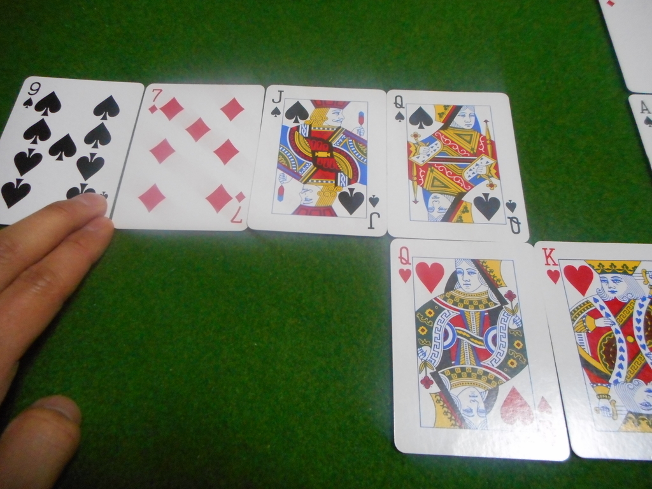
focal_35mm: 25
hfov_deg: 69.4
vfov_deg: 54.9
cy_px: 244
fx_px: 471
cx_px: 326
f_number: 3.7
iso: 800
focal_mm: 4.5
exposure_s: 1/40
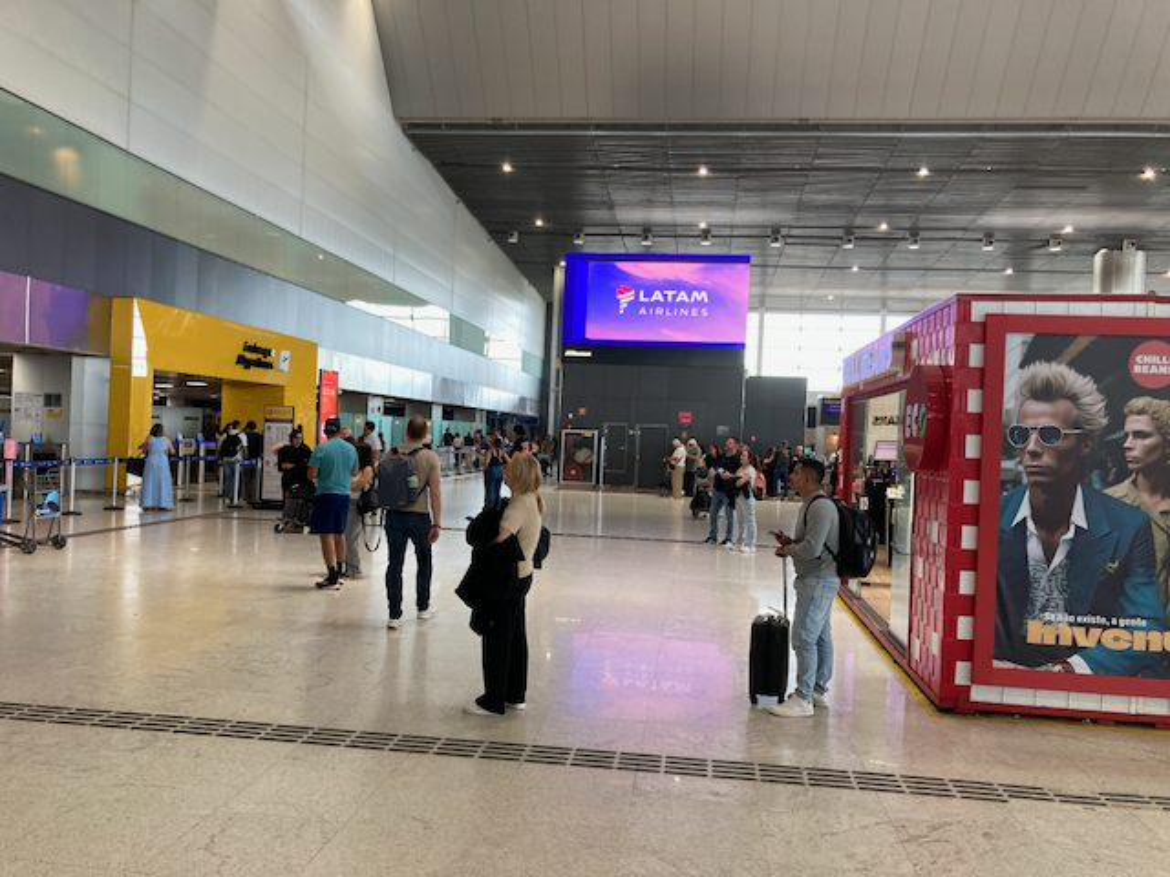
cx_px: 585
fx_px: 946
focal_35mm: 28
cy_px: 438
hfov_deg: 63.4
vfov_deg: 49.7
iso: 80
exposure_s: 1/62
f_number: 1.8
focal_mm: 3.99
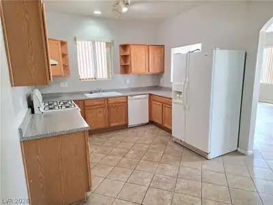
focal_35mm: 23
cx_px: 136
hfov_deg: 73.9
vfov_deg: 58.9
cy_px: 102
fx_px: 181
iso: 400
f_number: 1.7
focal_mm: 6.25
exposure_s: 1/120
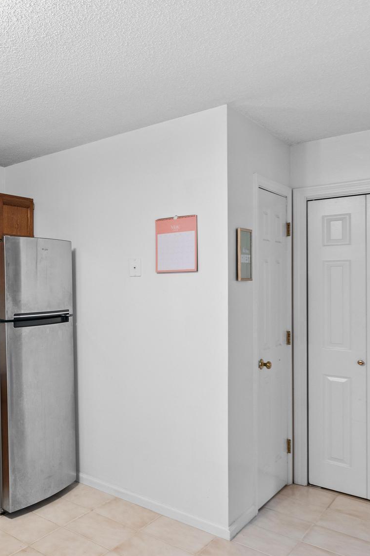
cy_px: 291
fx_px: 447
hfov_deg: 35.4
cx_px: -73
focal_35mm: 29
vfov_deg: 63.6
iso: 500
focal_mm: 16
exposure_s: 1/1.25
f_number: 9
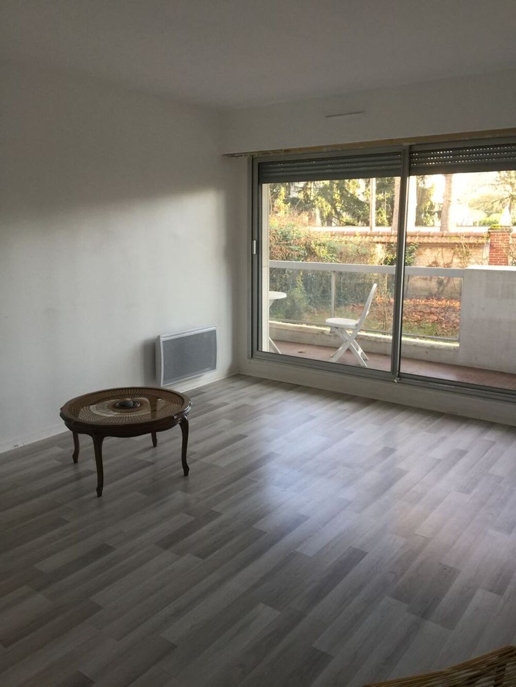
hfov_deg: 48.2
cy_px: 344
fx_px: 576
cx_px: 258
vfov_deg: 61.7
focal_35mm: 29
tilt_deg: -11.6
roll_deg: -1.2
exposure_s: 1/33
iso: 40
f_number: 2.2
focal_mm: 4.15
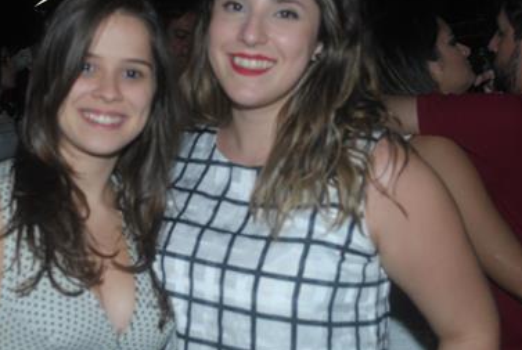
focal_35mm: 70
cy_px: 151
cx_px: 218
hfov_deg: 28.7
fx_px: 1017
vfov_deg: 19.5
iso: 200
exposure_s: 1/200
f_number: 4.5
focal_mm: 30
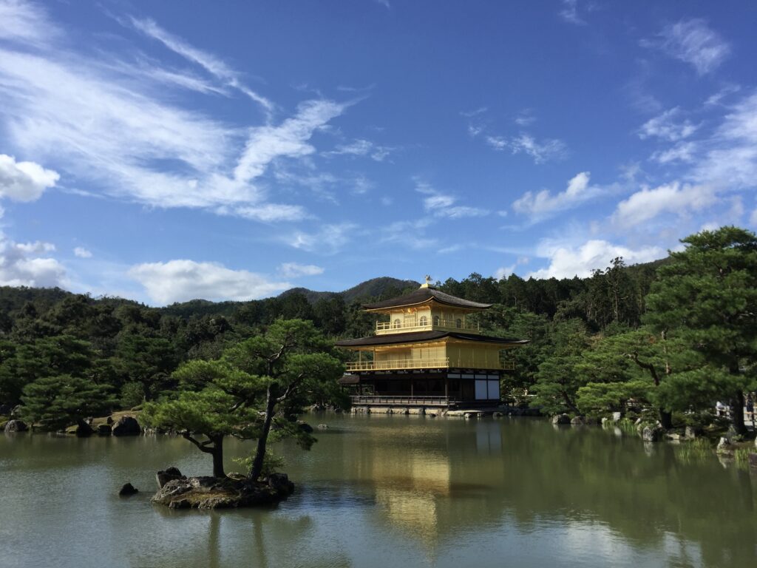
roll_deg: -0.9
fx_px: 634
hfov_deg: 61.7
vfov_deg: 48.2
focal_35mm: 29
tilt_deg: +9.2
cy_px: 284
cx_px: 378
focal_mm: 4.15
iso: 32
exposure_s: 1/2198
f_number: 2.2
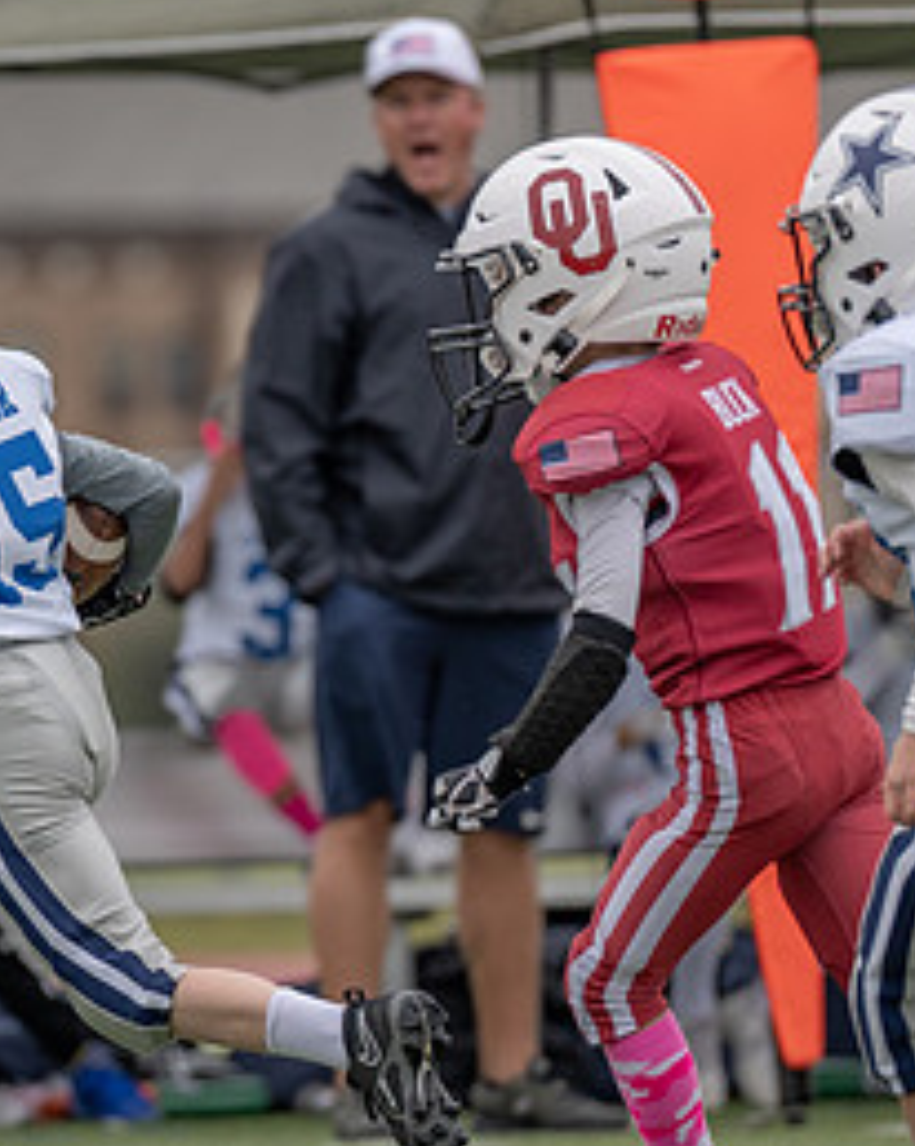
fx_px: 21487
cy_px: 565
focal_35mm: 634
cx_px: 75
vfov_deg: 3.1
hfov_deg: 2.4
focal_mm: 200
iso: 200
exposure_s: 1/1250
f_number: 2.8
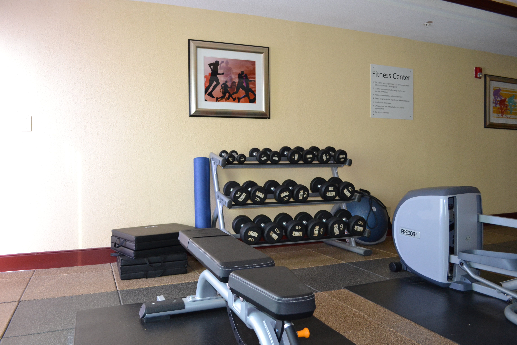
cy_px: 172
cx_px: 258
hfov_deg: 67.4
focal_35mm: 27
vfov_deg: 47.9
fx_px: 388
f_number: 3.5
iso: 800
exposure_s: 1/60
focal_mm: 18
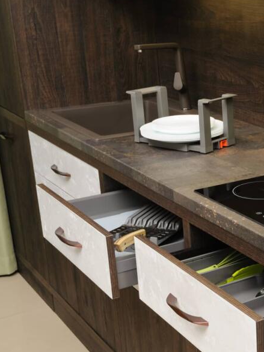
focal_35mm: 63
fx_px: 641
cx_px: 359
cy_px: 186
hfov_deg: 20.8
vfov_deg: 30.7
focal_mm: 32
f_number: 9
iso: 400
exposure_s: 1/60
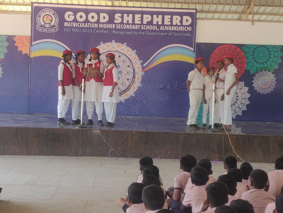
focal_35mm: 25
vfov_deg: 54.9
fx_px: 204
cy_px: 106
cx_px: 142
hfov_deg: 69.4
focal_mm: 4.25
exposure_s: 1/100
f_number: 1.7
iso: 200
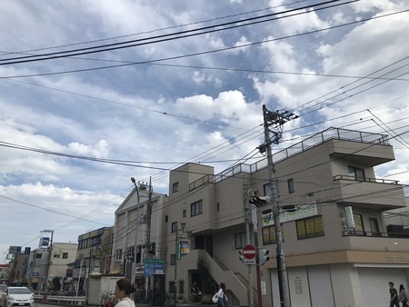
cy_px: 154
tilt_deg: +22.2
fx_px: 331
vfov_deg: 49.8
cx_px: 204
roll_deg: +0.2
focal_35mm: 28
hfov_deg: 63.4
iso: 20
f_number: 1.8
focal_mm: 3.99
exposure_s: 1/3096
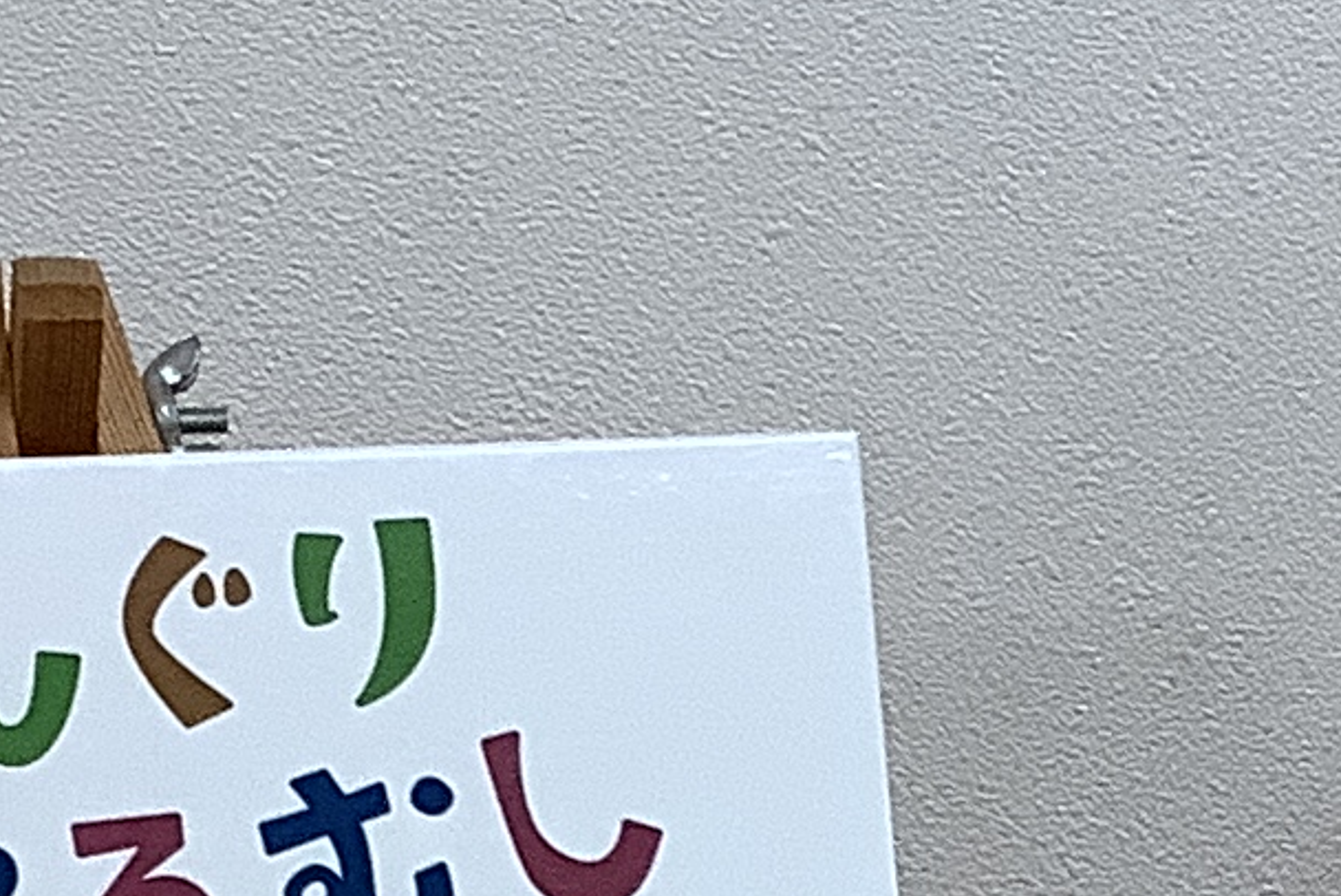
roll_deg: -1.0
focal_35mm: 173
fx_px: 6447
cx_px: 1213
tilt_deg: -16.3
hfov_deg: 11.8
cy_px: 1152
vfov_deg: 7.9
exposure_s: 1/60
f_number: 2.4
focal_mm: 3.3
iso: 50
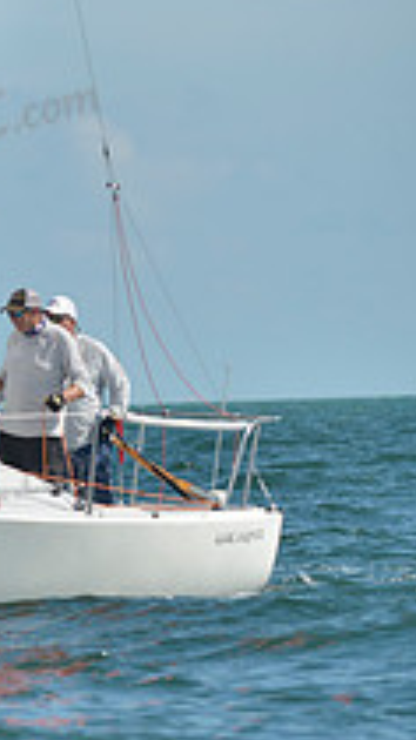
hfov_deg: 2.1
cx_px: -578
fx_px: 11344
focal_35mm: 578
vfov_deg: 3.7
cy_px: 382
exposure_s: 1/1250
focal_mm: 200
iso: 200
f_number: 6.3
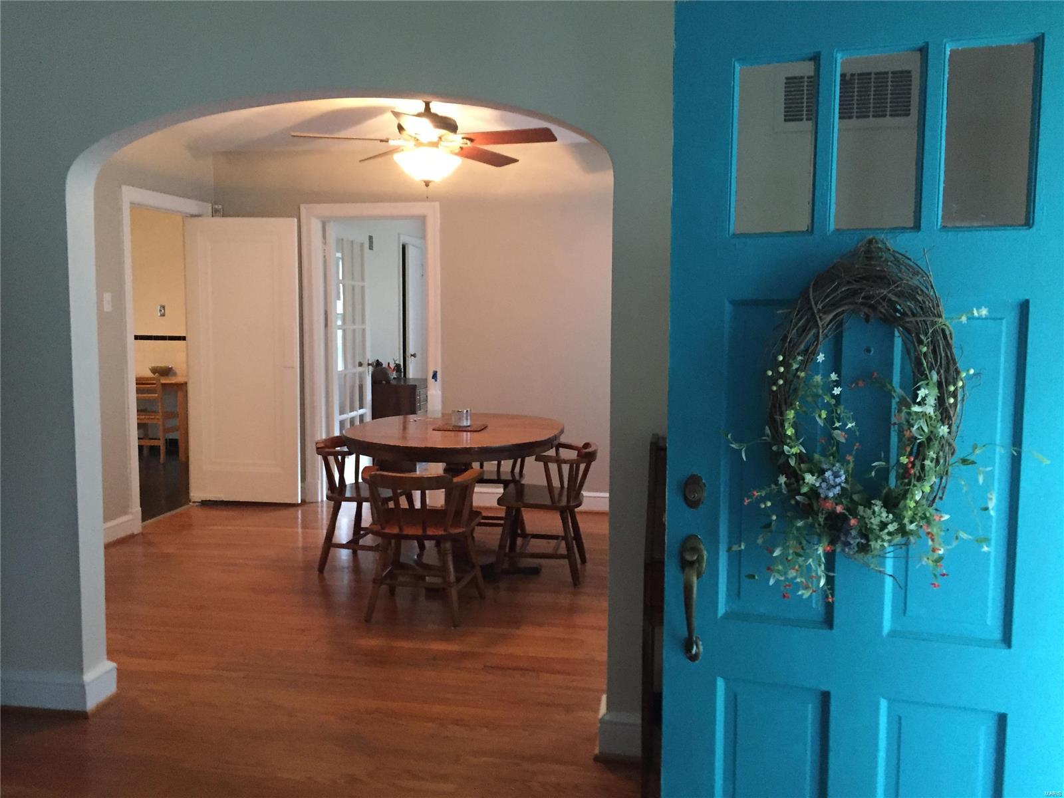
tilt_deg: -7.7
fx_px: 891
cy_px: 399
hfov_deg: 61.7
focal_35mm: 29
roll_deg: +1.6
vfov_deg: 48.2
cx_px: 532
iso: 320
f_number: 2.2
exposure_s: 1/15
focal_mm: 4.15
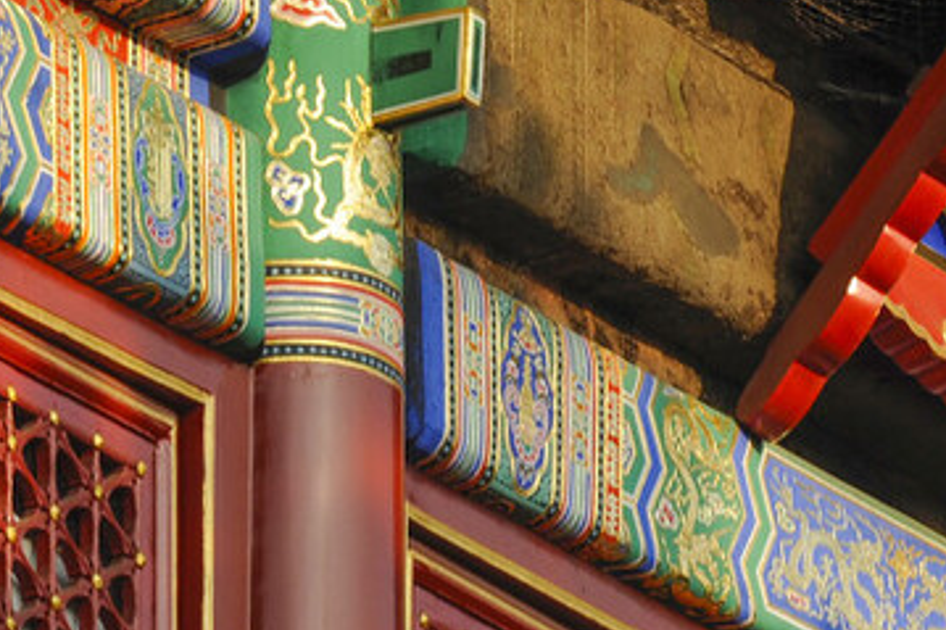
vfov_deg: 1.4
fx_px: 26343
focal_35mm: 1003
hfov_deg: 2.1
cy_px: 384
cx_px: 553
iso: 200
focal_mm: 300
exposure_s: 1/250
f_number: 8
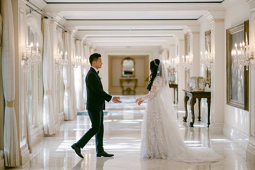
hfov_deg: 23.9
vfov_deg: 16.1
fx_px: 602
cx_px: 128
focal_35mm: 85
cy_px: 85
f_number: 1.8
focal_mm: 85
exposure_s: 1/250
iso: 100
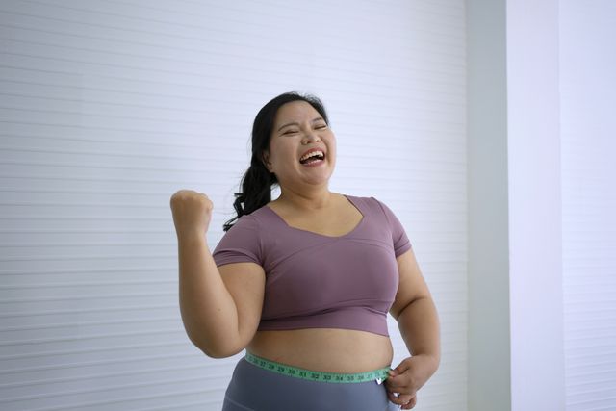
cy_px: 206
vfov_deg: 37.9
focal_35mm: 35
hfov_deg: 54.4
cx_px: 308
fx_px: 599
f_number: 1.8
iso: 160
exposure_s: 1/640
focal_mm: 35
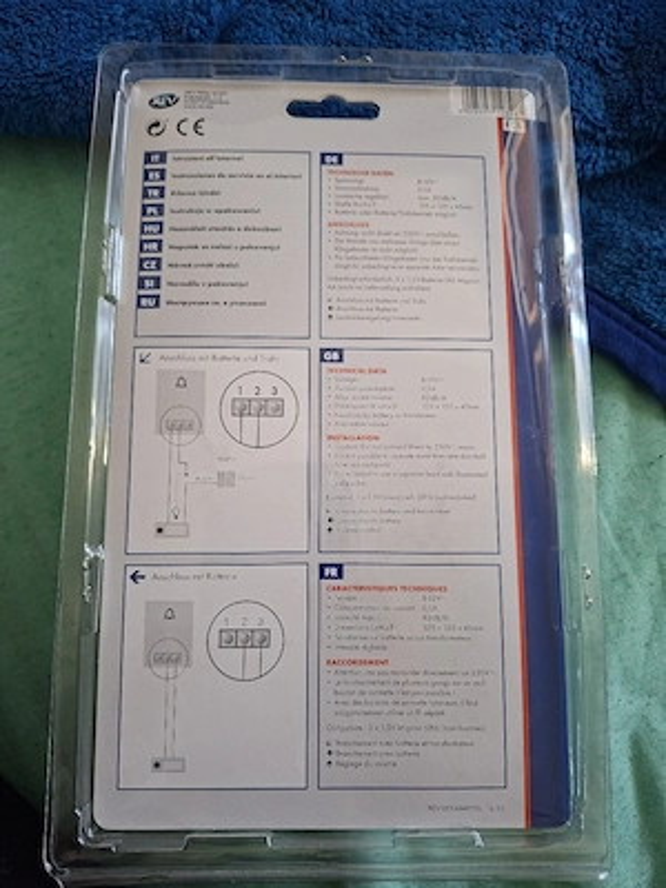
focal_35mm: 23
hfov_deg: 58.9
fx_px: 590
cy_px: 444
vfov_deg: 73.9
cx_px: 333
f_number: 1.8
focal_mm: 5.54
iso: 200
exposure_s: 1/60.2
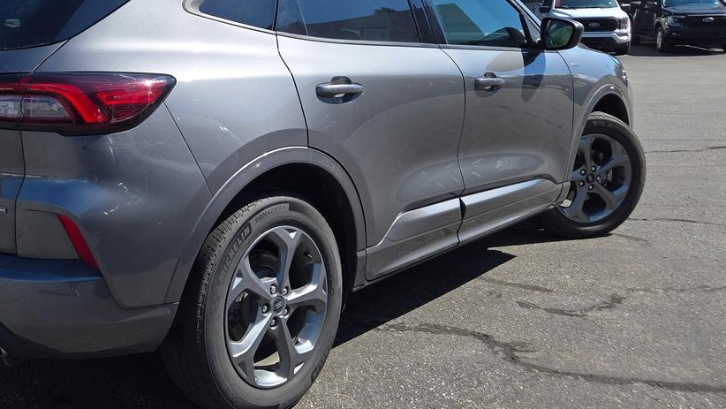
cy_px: 90
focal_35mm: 39
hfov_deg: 49.8
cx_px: 193
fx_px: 751
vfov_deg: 29.8
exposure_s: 1/1307
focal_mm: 5.4
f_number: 1.8
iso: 25
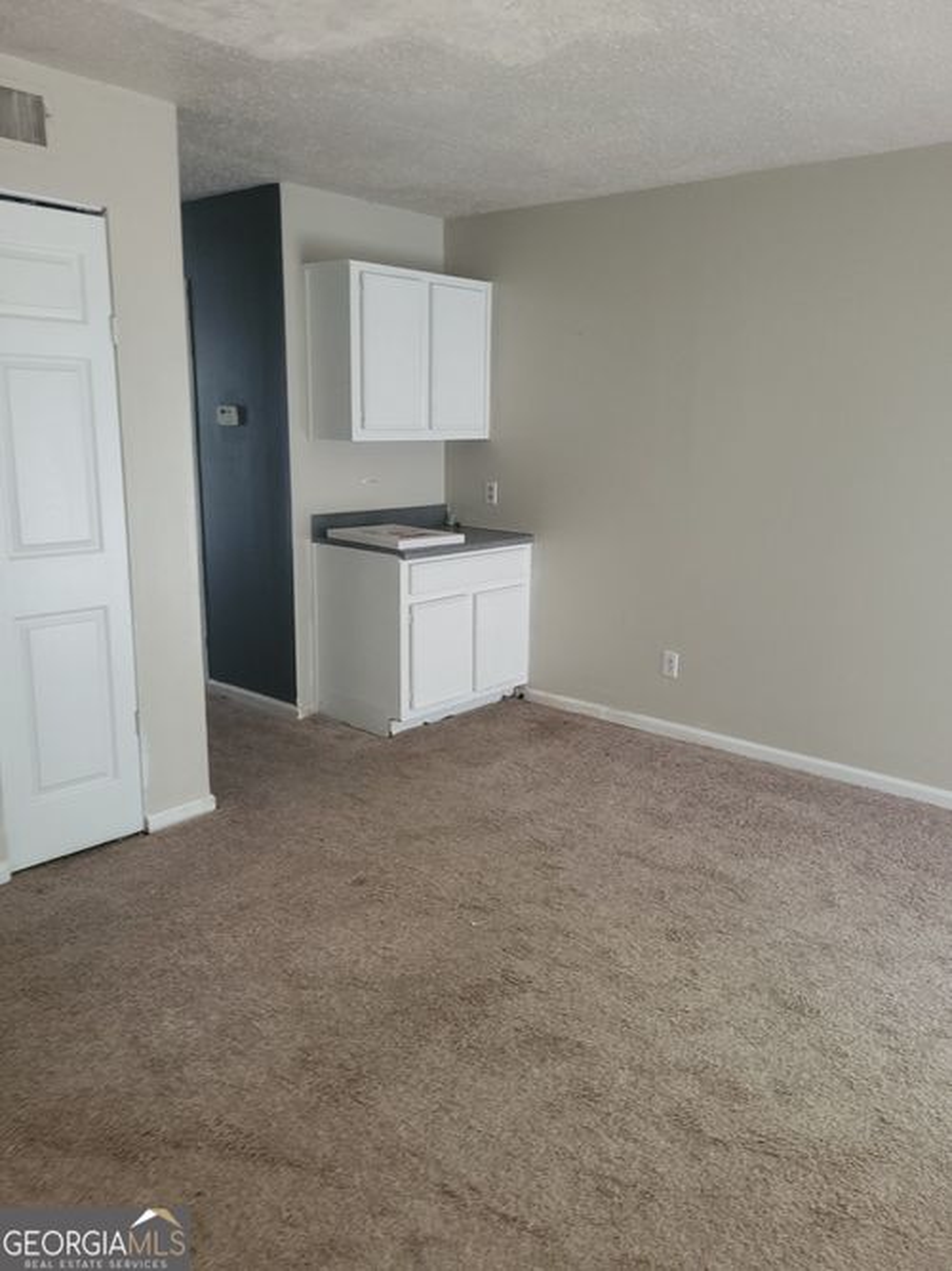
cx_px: 476
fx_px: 954
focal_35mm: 26
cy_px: 636
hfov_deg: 53.0
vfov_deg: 67.3
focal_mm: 5.4
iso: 160
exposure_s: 1/9.99
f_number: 1.8
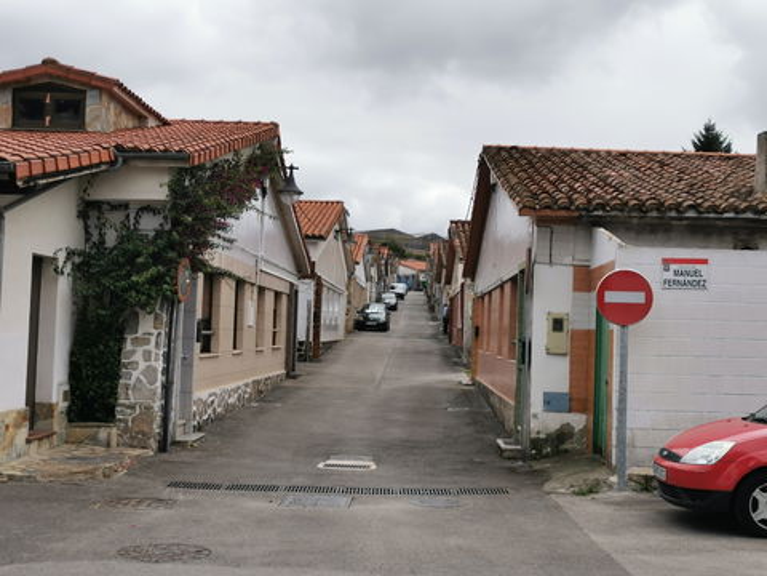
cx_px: 384
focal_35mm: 48
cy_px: 288
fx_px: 1064
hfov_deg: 39.7
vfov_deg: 30.3
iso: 50
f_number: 1.8
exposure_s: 1/3155
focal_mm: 5.58
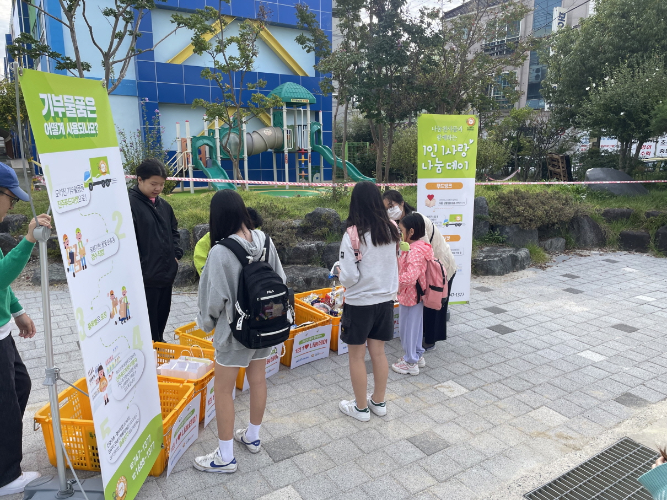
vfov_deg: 53.0
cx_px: 334
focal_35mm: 26
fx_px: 501
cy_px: 250
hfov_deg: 67.3
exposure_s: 1/1043
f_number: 1.6
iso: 32
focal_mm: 4.2
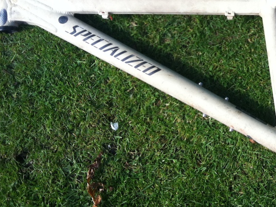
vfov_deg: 21.1
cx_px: 245
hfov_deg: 27.6
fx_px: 542
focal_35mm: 68
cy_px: 24
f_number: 2.8
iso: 80
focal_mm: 3.85
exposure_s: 1/296
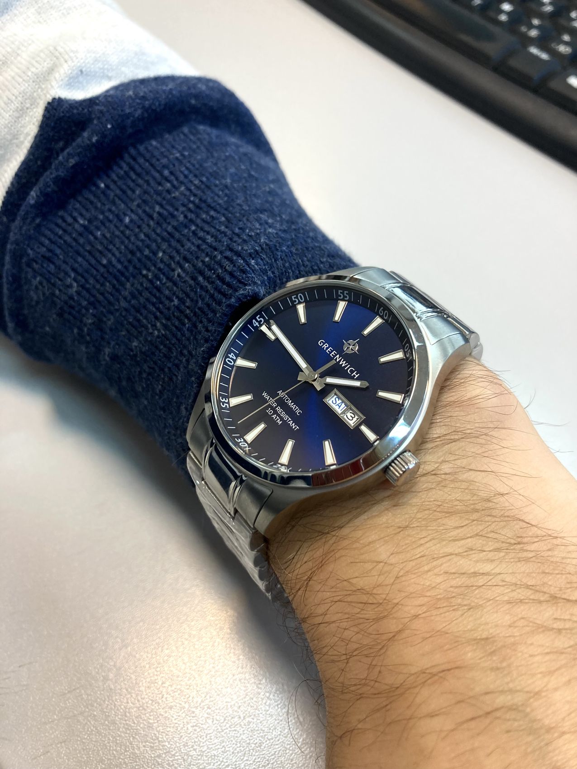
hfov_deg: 49.7
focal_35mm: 28
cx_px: 288
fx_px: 622
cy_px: 384
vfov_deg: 63.4
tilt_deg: -53.6
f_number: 1.8
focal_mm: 3.99
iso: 100
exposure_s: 1/50
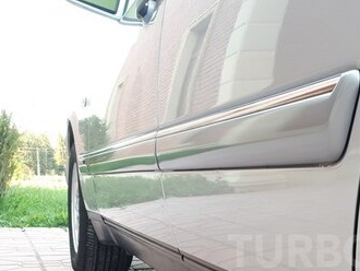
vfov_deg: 26.1
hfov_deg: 33.2
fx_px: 562
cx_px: 339
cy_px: 251
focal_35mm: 54
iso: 50
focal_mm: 3.6
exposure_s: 1/30
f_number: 1.9
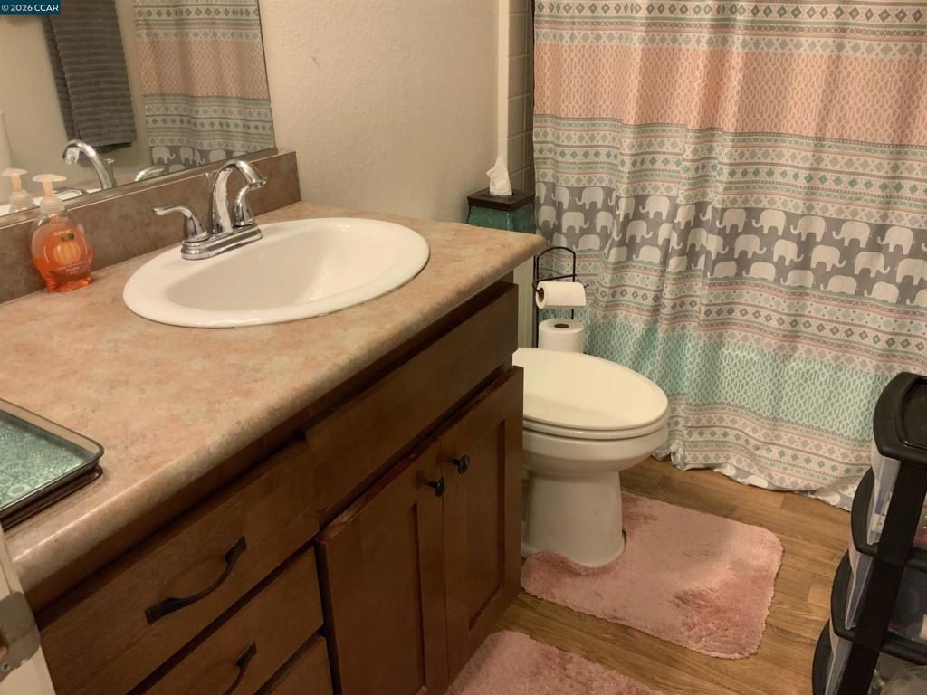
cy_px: 348
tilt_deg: -26.3
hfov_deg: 61.7
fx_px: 777
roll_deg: +1.9
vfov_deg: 48.2
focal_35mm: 29
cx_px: 464
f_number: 1.8
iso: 125
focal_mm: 3
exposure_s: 1/60
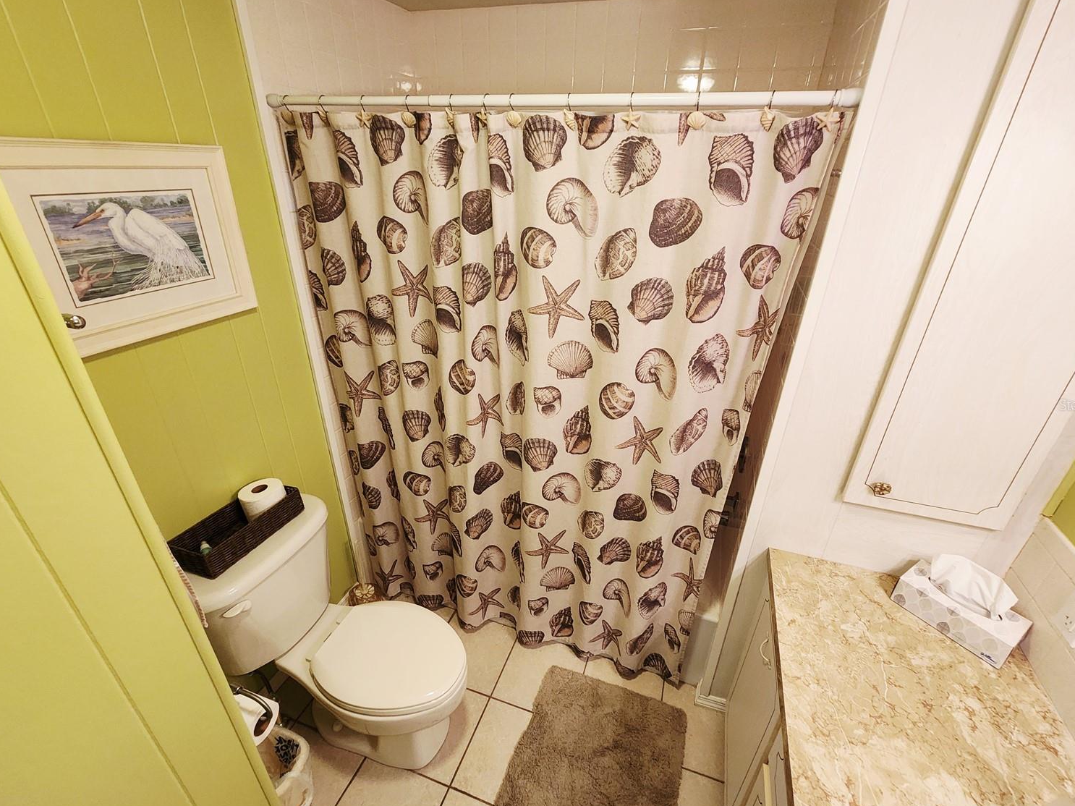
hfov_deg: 102.1
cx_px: 548
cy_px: 404
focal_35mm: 14
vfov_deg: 85.7
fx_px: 435
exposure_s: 1/60
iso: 400
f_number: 2.2
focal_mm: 2.2
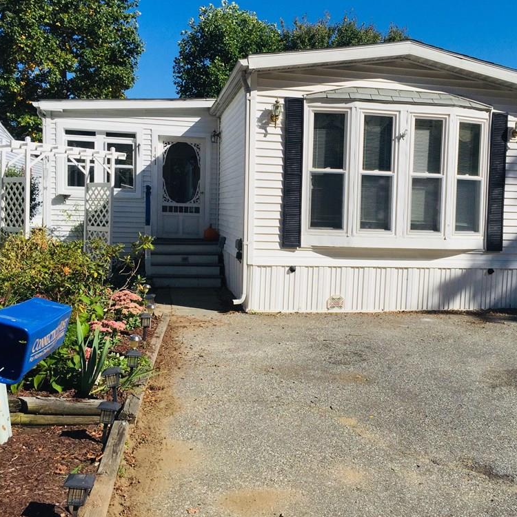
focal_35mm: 35
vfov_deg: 47.2
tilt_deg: -3.6
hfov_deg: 47.0
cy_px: 253
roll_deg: -2.6
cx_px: 307
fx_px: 591
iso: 32
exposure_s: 1/4405
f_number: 2.2
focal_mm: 4.15
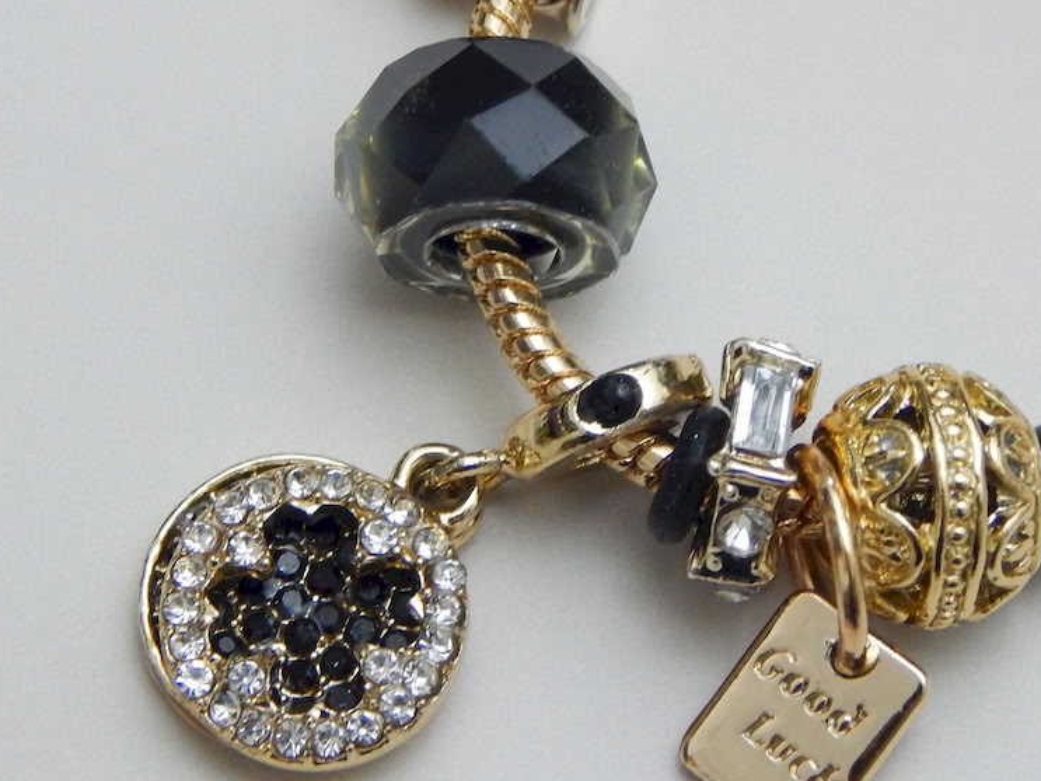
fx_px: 5893
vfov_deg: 7.6
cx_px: 558
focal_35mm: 196
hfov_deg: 10.1
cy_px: 308
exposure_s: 1/30
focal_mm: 18.7
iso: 400
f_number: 4.5
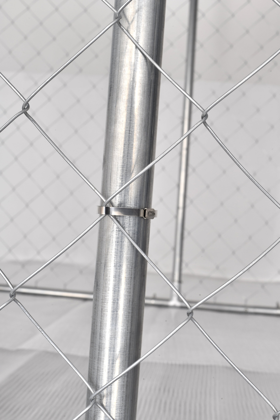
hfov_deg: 27.0
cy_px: 210
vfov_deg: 39.6
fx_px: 583
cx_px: 140
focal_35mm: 50
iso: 800
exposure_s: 1/160
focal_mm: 50
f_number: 16
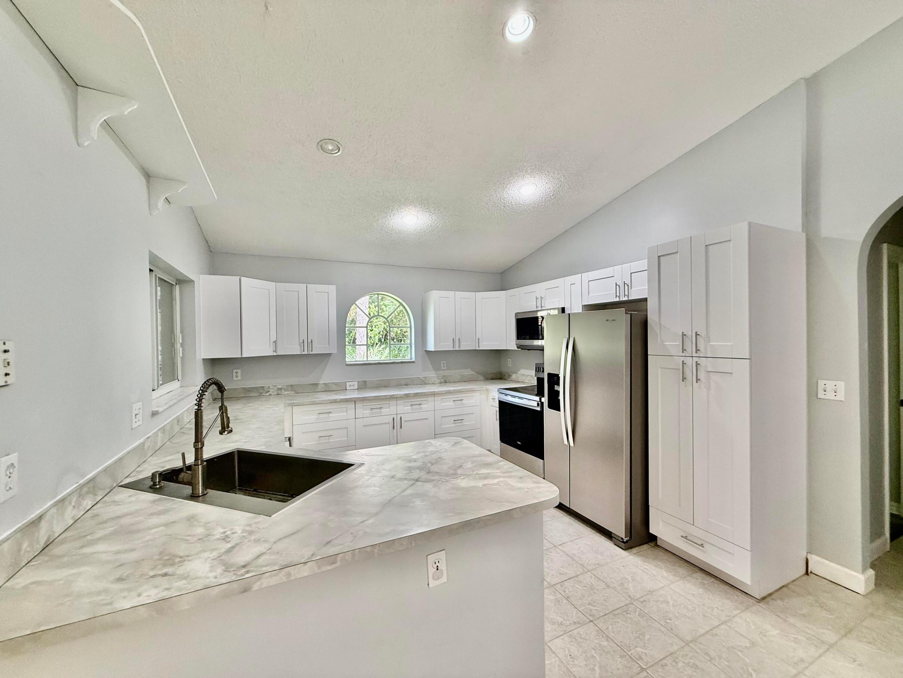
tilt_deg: +0.4
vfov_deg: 85.7
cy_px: 339
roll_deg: +1.1
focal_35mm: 14
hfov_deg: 102.1
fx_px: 365
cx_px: 452
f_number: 2.2
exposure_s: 1/120
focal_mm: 2.22
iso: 200
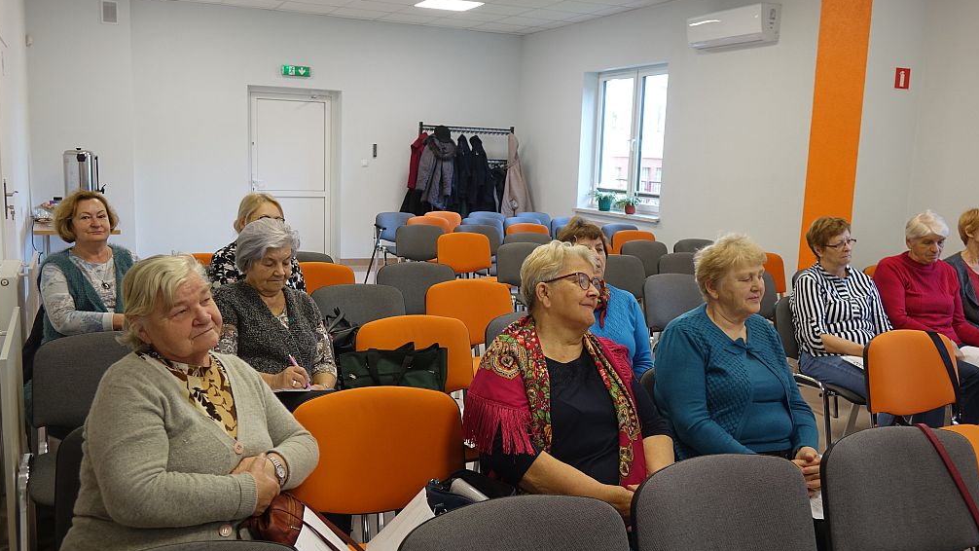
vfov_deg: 36.7
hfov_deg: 61.0
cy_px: 295
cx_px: 486
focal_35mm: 32
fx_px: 831
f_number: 2.8
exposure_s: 1/40
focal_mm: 11.13
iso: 250
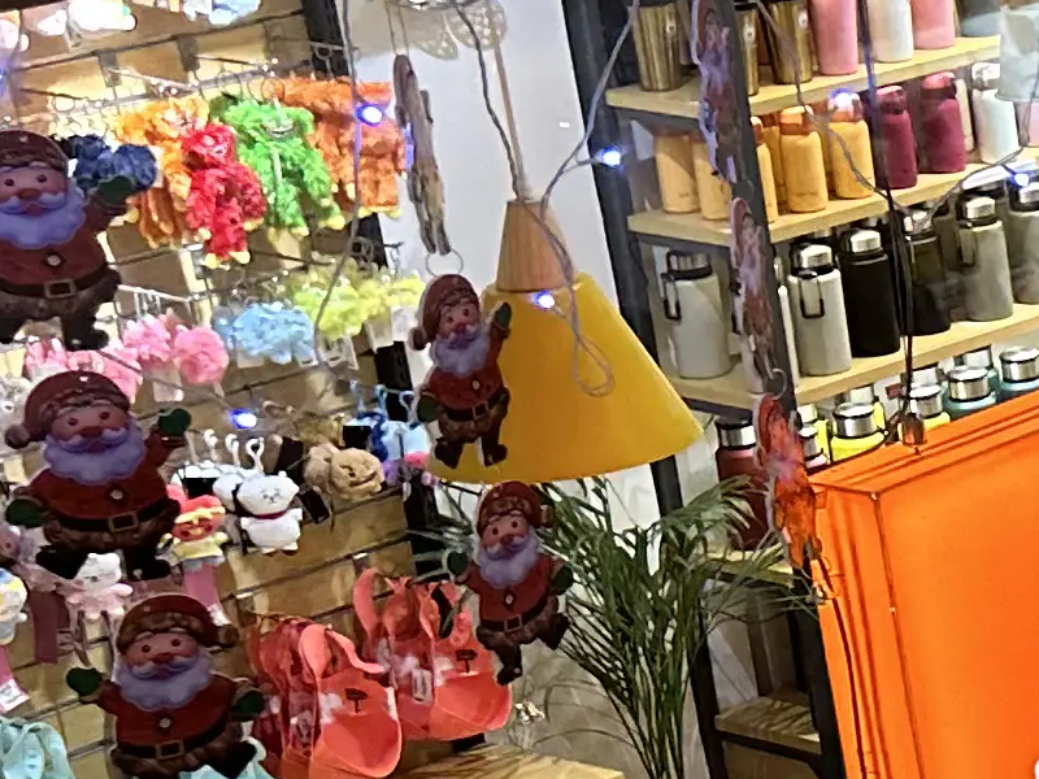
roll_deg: +0.6
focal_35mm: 121
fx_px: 3632
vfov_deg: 12.2
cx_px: 2581
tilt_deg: -17.7
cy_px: 418
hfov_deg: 12.4
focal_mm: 6.86
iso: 160
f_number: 1.78
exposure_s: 1/100
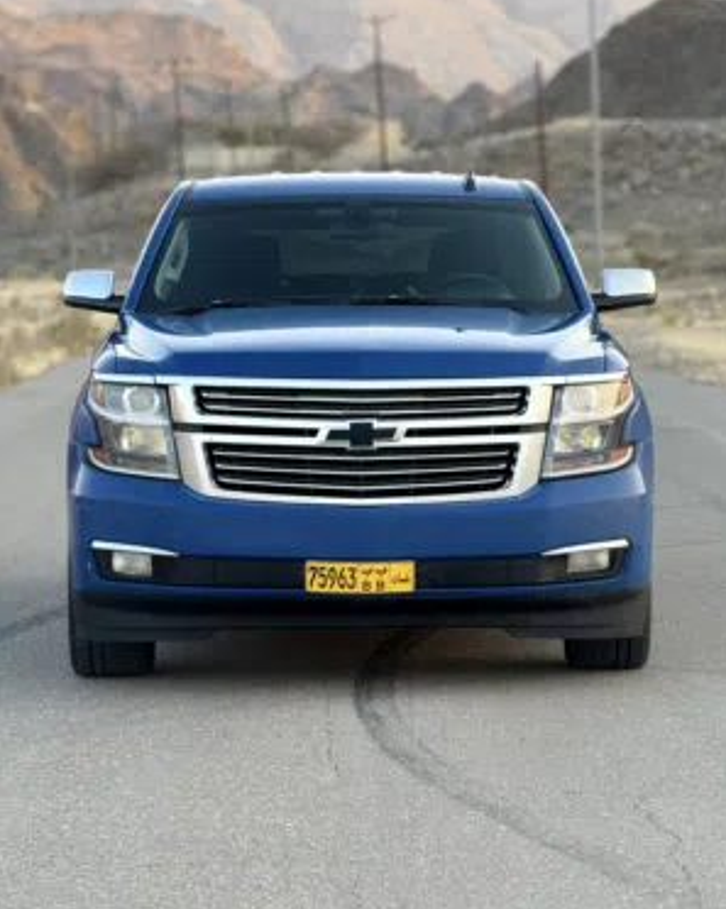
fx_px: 3388
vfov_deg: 15.3
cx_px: 364
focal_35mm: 126
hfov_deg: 12.2
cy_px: 425
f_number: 2.8
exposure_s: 1/99
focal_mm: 15.66
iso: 64
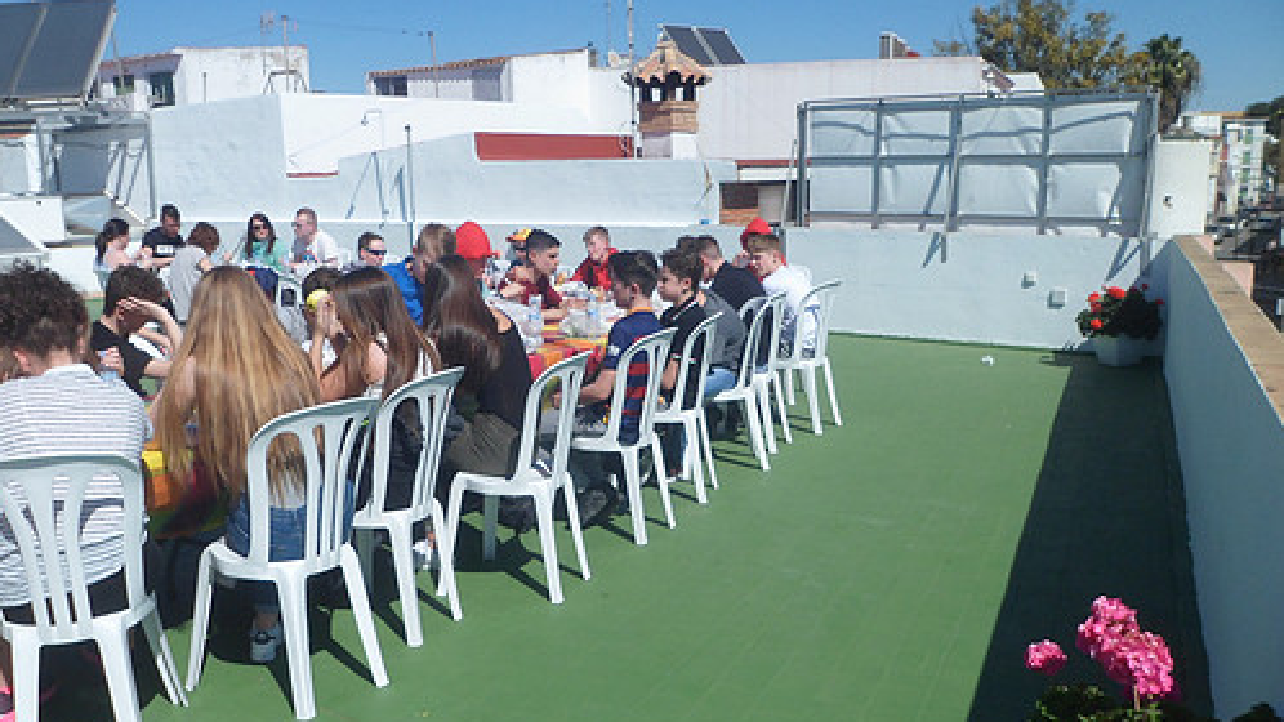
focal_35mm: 33
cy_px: 432
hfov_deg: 59.4
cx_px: 572
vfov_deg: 35.5
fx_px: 1123
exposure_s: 1/250
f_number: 9.4
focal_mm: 4.9
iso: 80
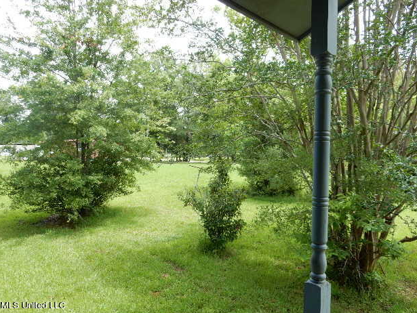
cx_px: 214
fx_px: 313
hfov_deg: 67.3
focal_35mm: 26
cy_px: 157
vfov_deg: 53.1
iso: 125
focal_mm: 4.5
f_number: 3.7
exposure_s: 1/250
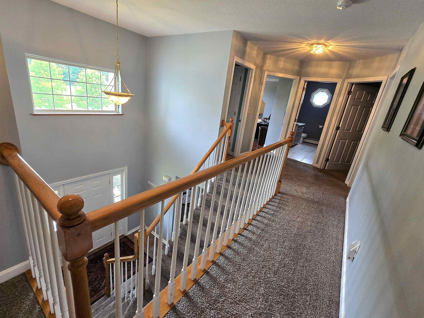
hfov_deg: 106.2
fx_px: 159
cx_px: 212
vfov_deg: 89.9
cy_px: 159
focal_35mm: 13
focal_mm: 1.7
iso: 160
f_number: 2.2
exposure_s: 1/60.2
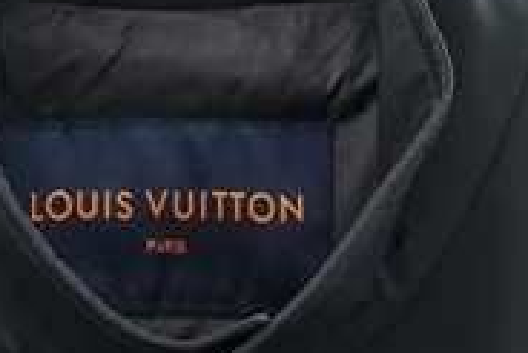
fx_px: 6340
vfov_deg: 3.2
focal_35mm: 432
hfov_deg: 4.8
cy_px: 577
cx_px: 155
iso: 1600
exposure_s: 1/125
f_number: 4
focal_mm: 49
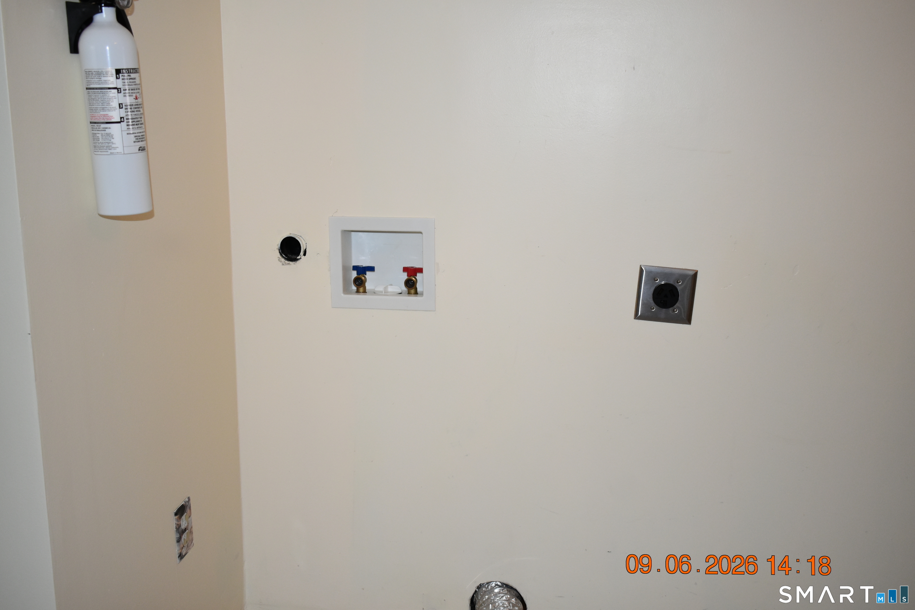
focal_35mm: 36
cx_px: 458
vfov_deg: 36.9
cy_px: 305
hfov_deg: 53.1
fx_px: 915
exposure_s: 1/160
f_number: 3.8
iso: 800
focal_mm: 24
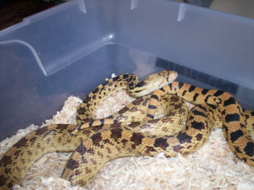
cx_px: 127
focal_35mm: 36
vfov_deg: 39.7
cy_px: 95
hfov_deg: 51.4
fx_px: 264
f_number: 4.5
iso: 140
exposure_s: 1/60
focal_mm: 6
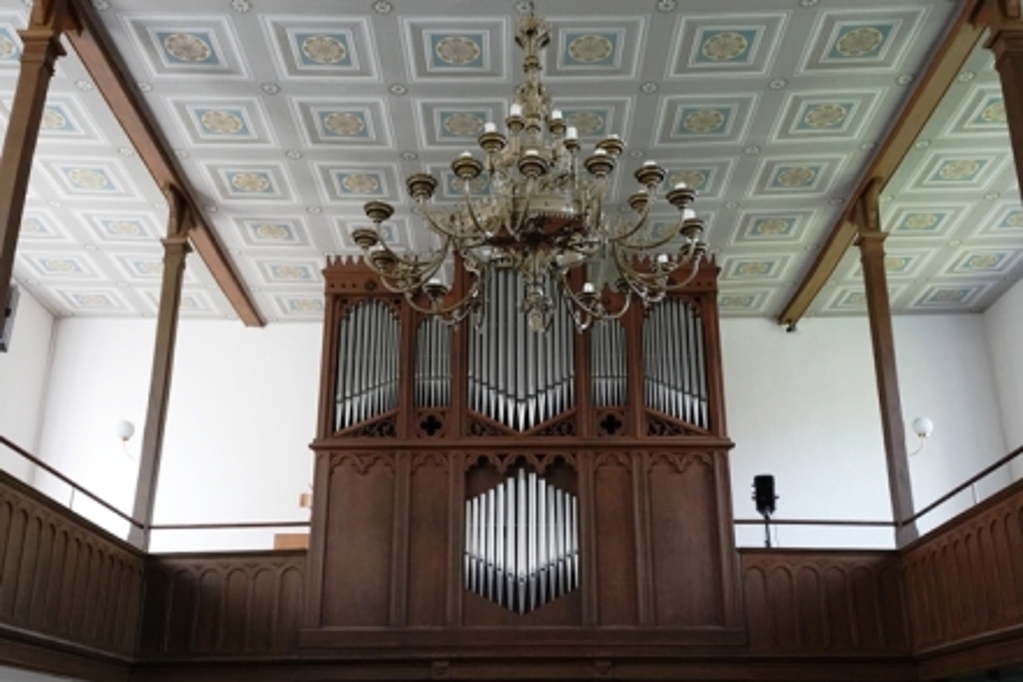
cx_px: 512
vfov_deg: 36.9
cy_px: 341
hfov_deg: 53.1
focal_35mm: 36
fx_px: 1023
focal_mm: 13.31
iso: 1250
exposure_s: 1/40
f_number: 8
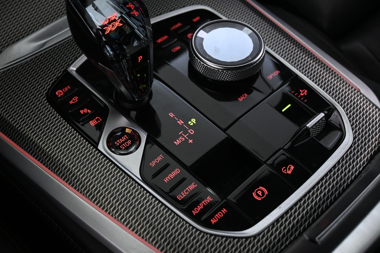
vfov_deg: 32.4
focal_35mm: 41
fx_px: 435
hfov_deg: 47.2
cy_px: 126
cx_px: 190
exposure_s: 1/40
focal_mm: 27.5
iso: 2200
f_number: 4.5
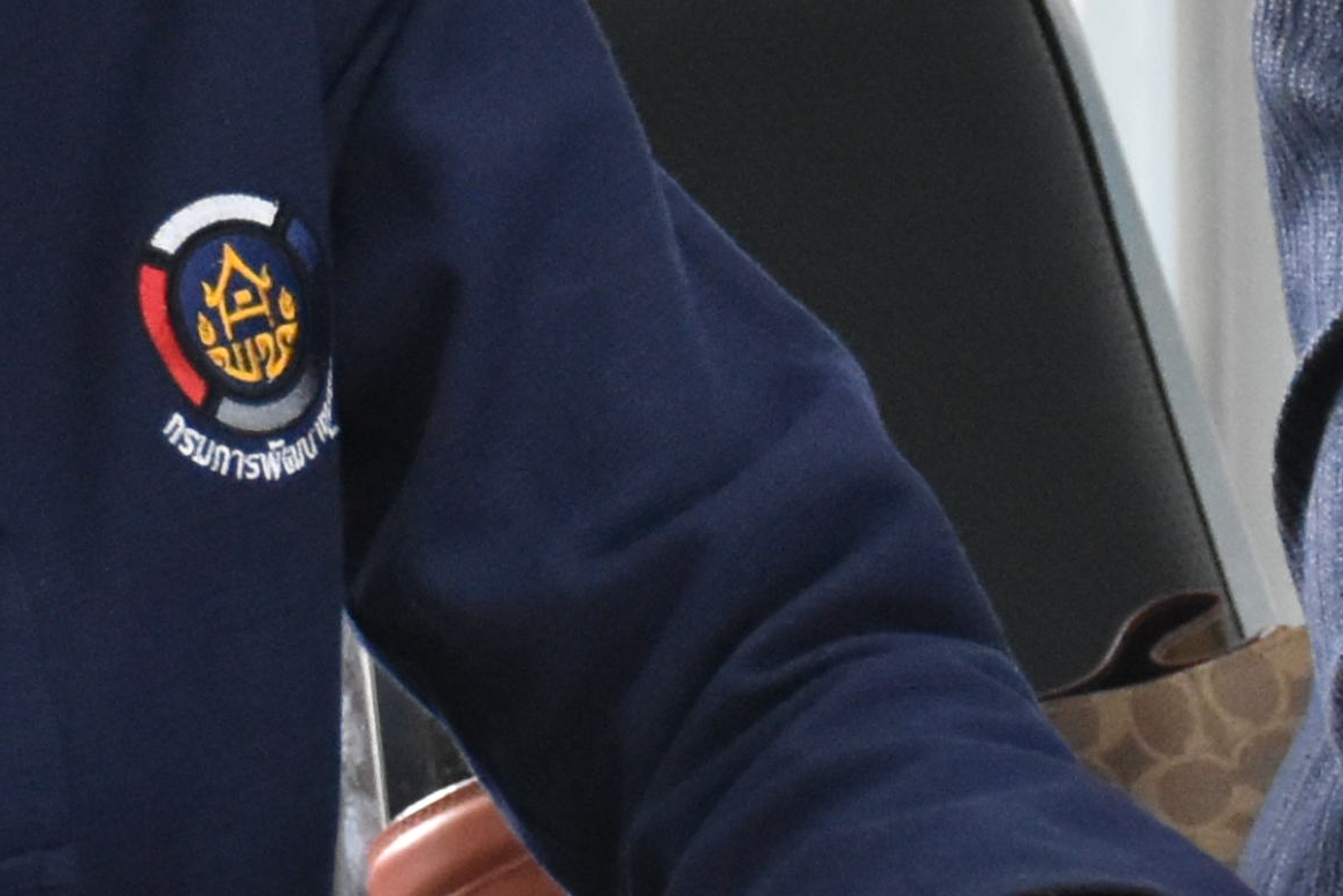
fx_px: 12086
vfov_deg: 4.2
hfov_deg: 6.4
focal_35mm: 324
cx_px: 1136
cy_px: -138
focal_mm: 42
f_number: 4.5
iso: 2000
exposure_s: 1/80
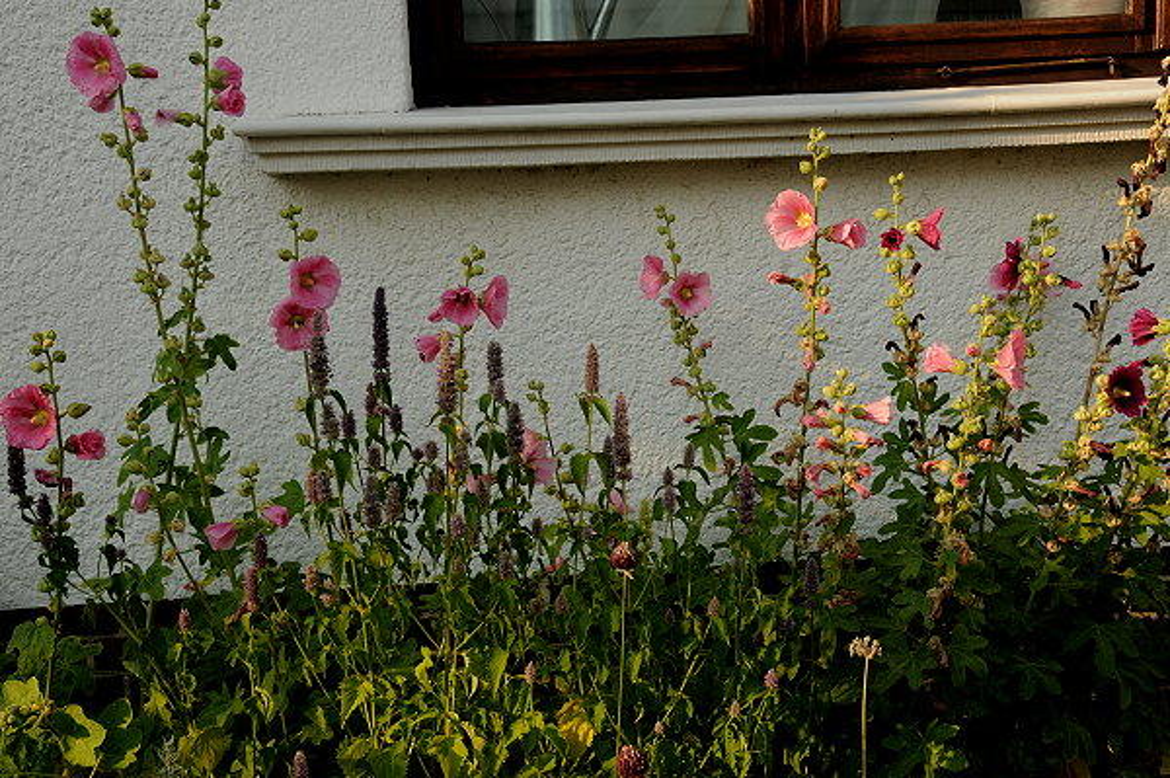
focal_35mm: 48
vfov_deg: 28.0
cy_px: 389
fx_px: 1559
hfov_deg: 41.1
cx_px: 585
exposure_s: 1/250
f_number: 8
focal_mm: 32
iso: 200
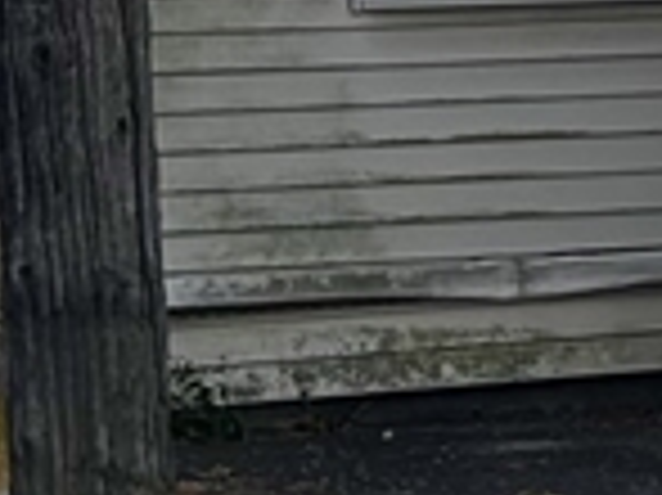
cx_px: 2220
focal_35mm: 362
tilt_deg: +6.6
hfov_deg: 5.1
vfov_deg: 4.0
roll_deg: +1.2
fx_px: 6917
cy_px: -940
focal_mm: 5.96
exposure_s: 1/1667
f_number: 1.6
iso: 40
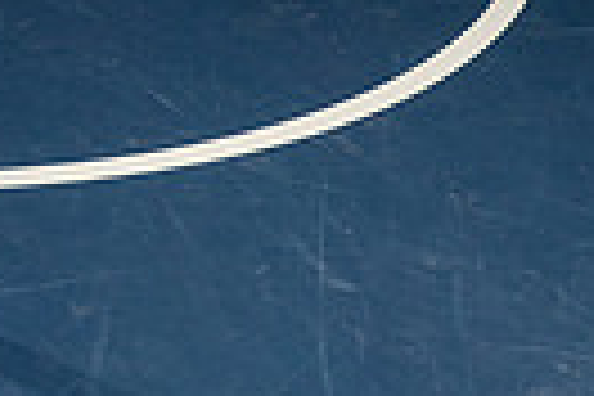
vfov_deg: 7.3
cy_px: -554
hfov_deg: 11.5
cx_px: -4
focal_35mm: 177
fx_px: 2920
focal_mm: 52
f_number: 8
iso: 500
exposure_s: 1/250
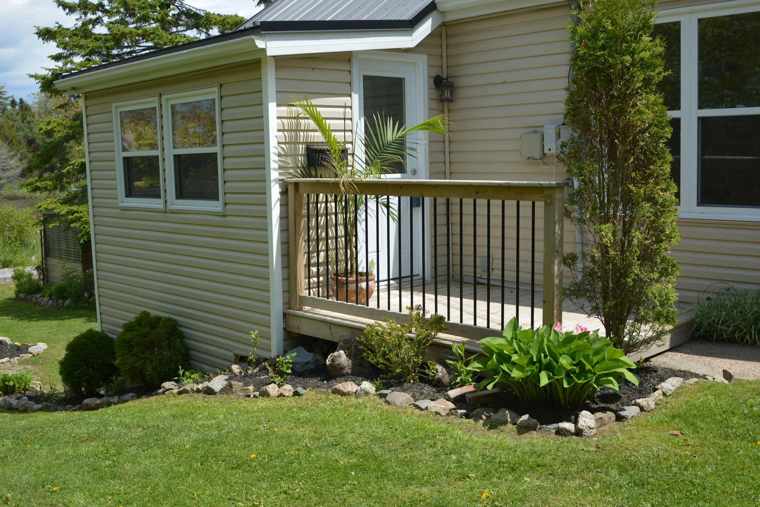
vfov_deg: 33.7
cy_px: 243
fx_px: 837
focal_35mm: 40
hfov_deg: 48.9
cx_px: 387
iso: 100
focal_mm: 21
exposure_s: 1/800
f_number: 3.8
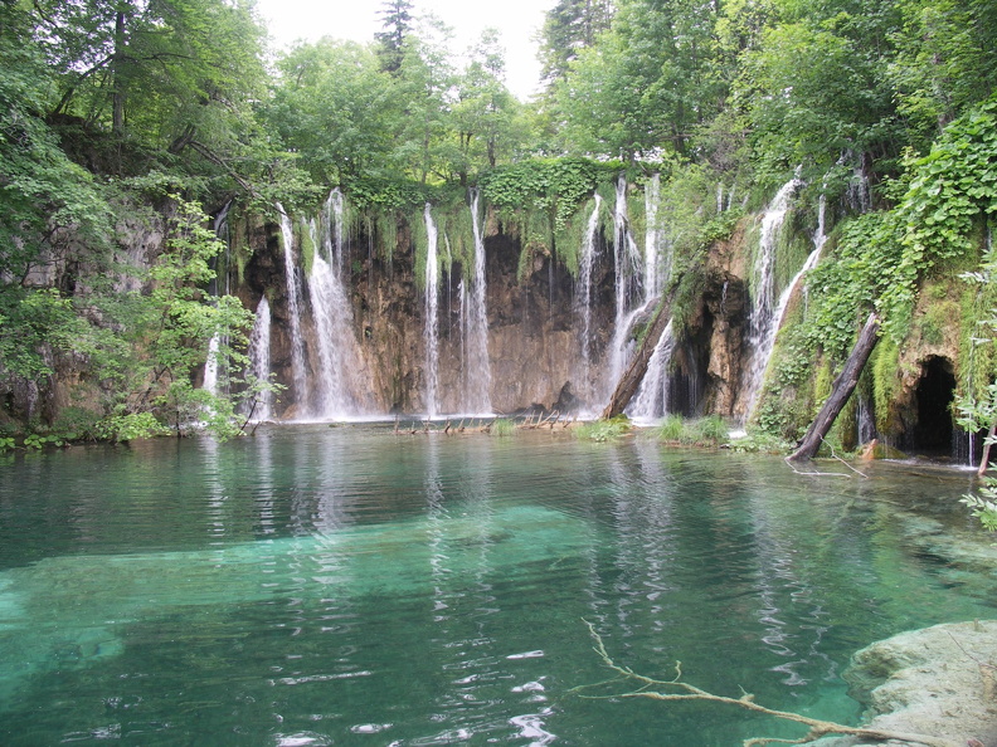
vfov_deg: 49.7
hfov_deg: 63.4
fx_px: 806
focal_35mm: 28
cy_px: 374
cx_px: 498
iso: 50
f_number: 3.2
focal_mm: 7.3
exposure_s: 1/80
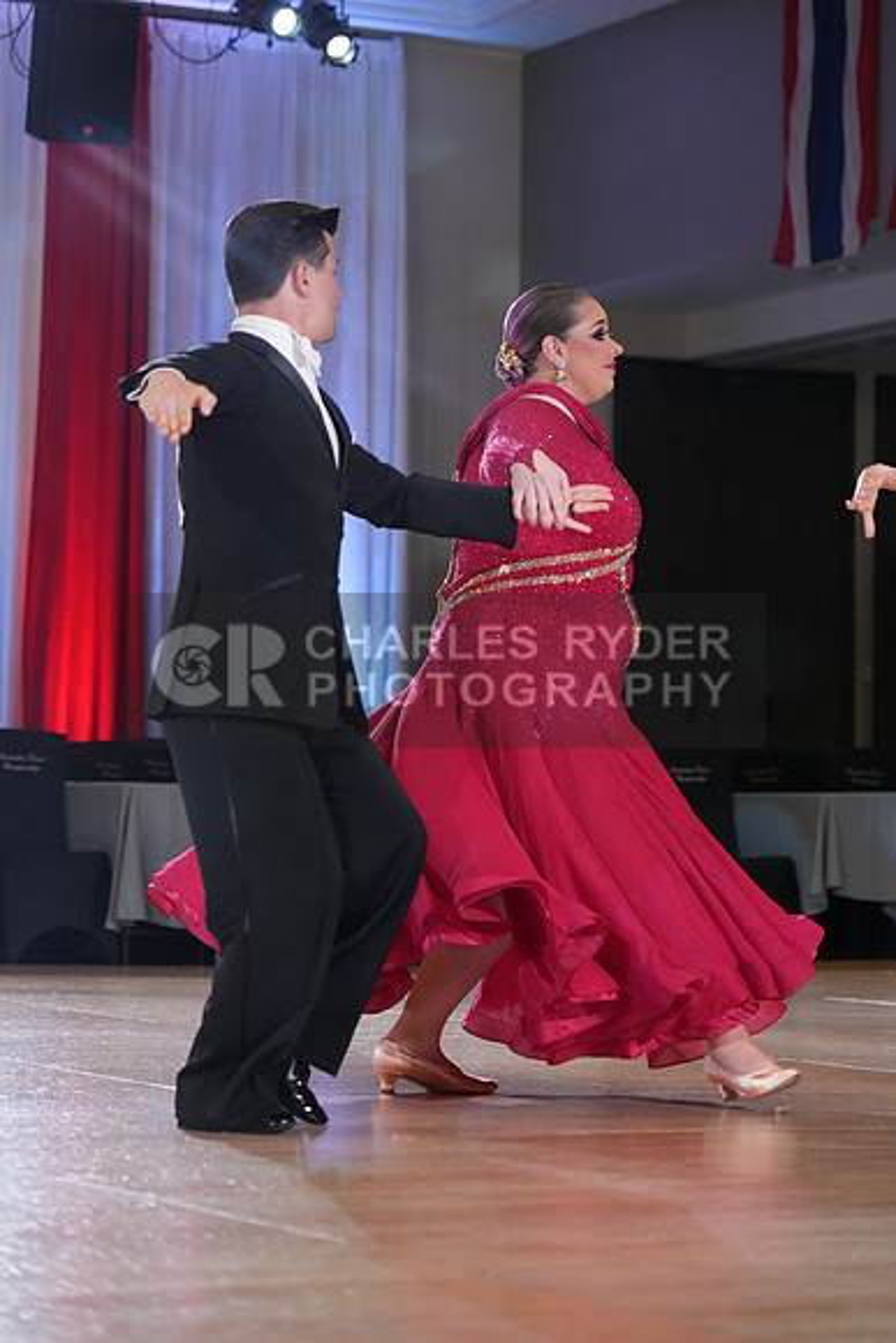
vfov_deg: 20.4
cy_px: 672
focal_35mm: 100
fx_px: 3731
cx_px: 448
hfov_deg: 13.7
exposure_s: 1/500
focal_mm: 100
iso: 4000
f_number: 4
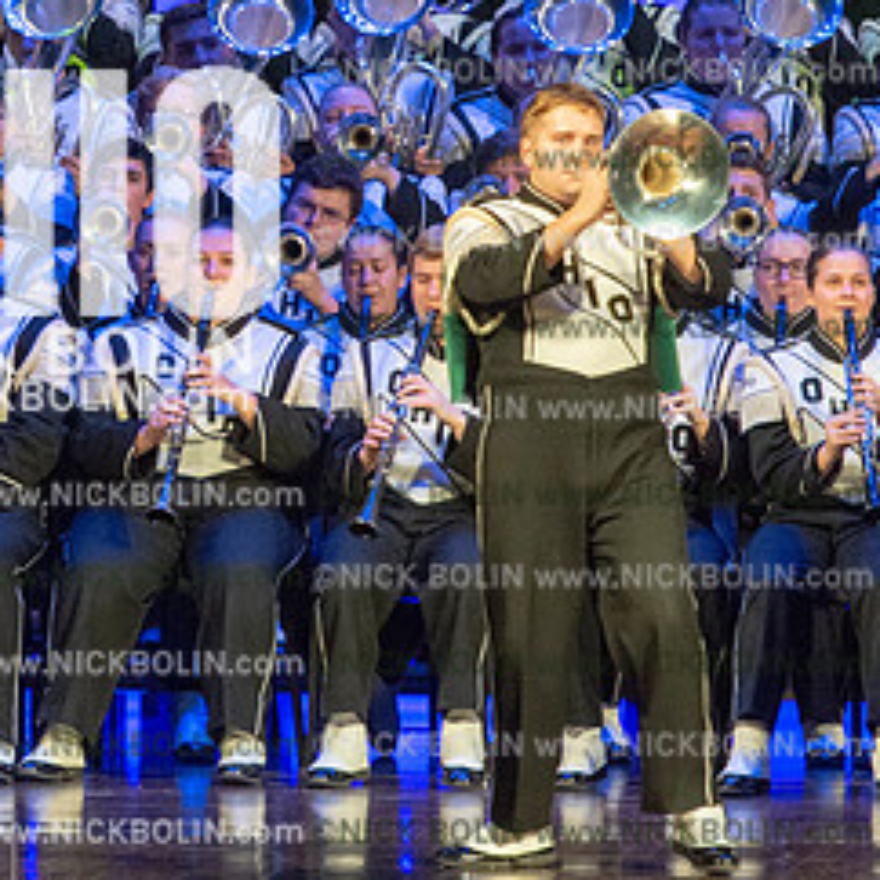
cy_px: 240
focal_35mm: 488
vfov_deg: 3.6
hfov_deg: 3.6
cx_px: 22
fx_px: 14036
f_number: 5.6
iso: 8000
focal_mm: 240
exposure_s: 1/320
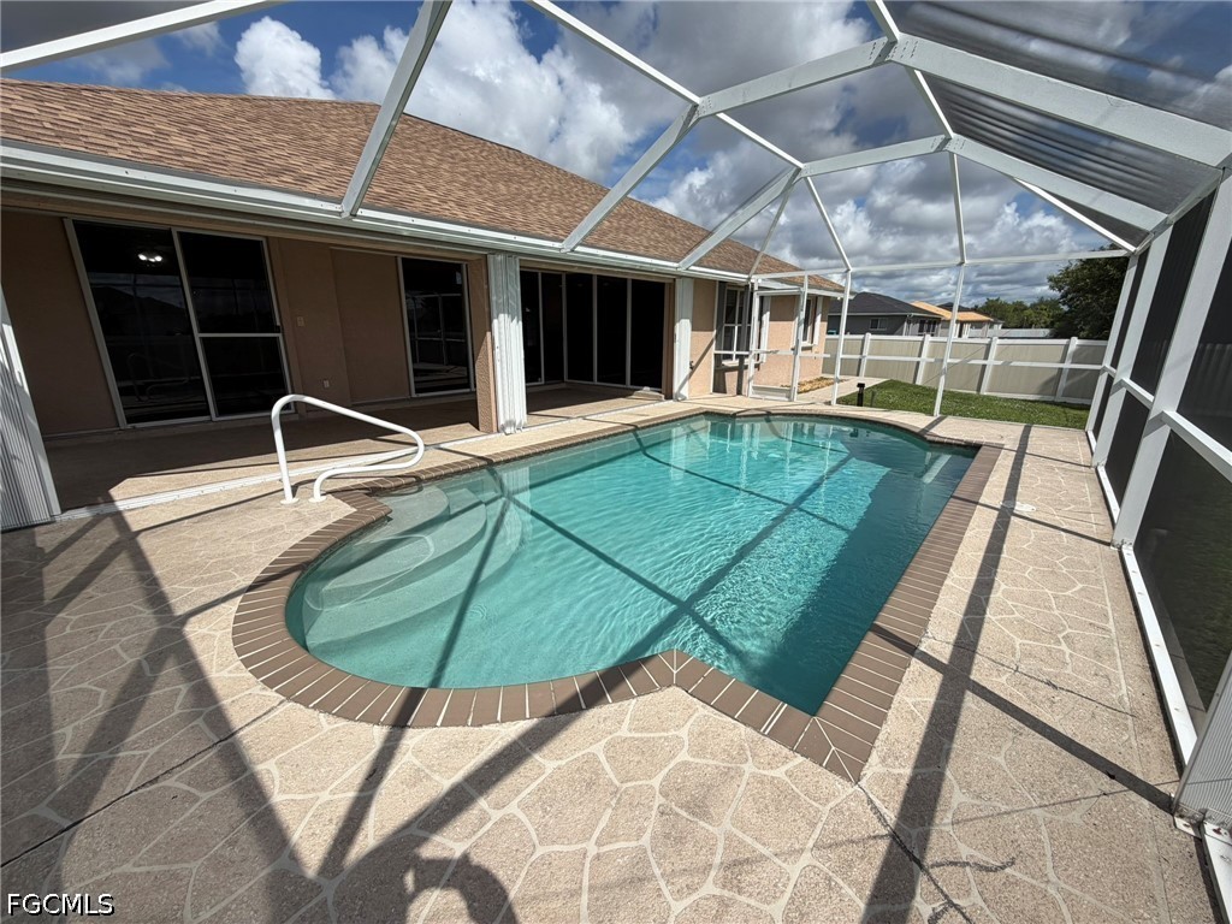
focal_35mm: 14
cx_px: 616
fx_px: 498
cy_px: 462
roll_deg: +1.0
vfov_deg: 85.7
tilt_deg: -17.5
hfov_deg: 102.1
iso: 20
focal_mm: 2.22
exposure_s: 1/955
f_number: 2.2
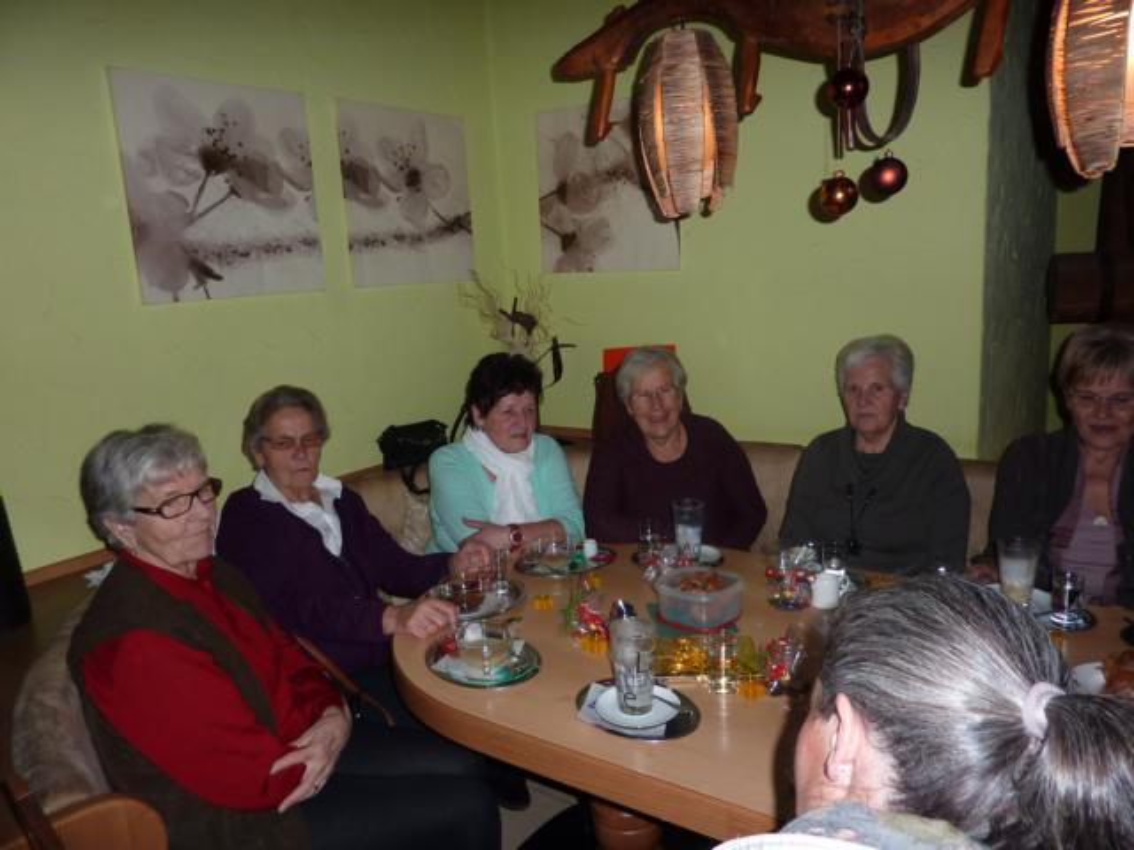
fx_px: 819
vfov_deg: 54.9
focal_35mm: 25
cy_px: 425
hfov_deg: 69.4
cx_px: 567
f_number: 3.3
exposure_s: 1/125
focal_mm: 4.1
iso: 125
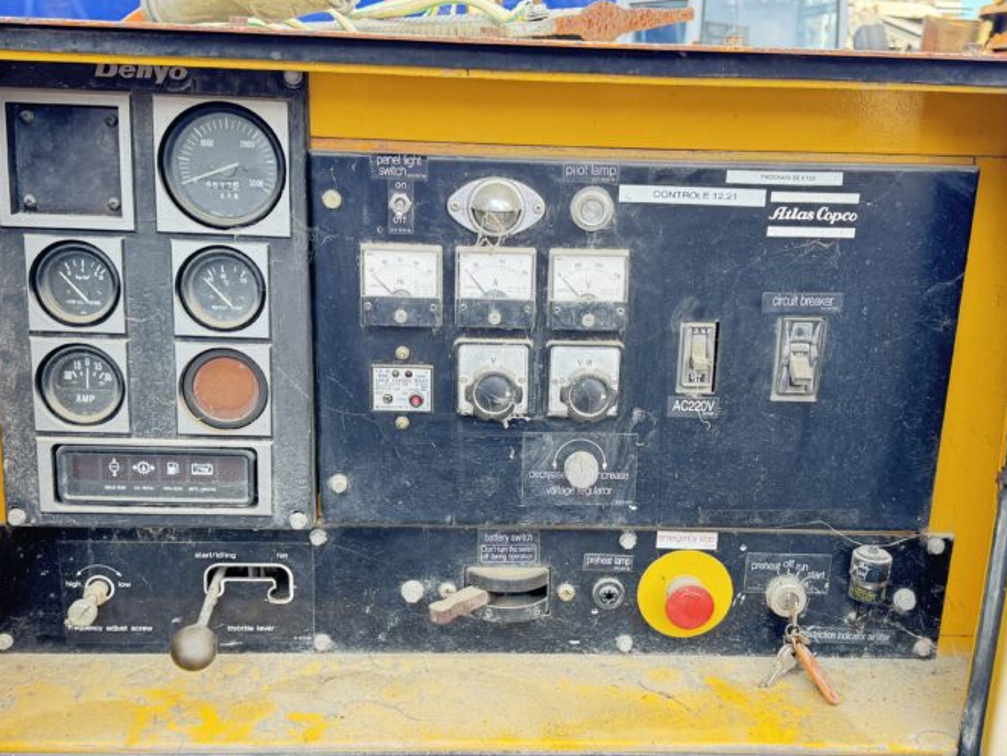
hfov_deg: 61.6
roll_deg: -3.2
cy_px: 412
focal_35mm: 29
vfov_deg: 48.2
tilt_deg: -16.3
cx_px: 528
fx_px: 844
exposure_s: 1/161
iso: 100
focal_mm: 6.76
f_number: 1.78
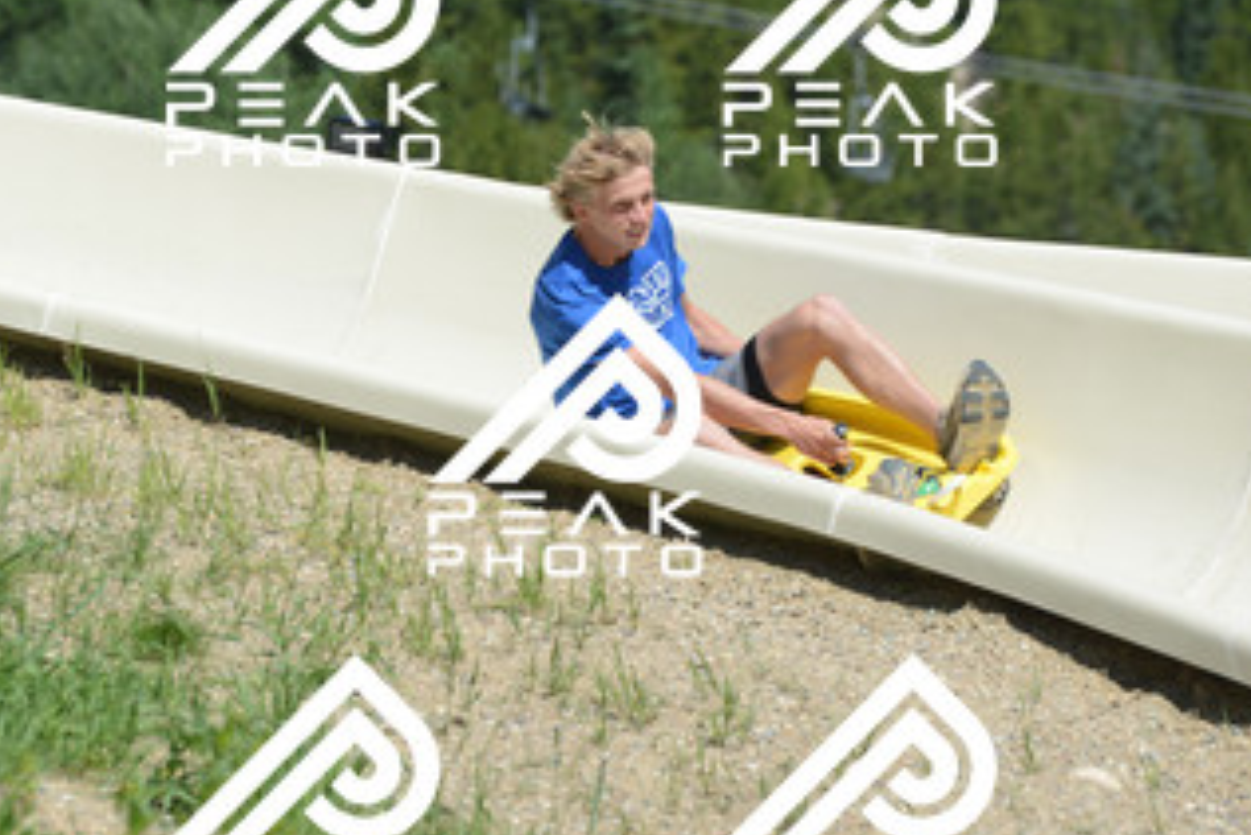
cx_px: 582
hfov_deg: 8.3
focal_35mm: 247
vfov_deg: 5.6
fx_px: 8587
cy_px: 410
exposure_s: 1/1250
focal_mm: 195
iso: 400
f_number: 6.3
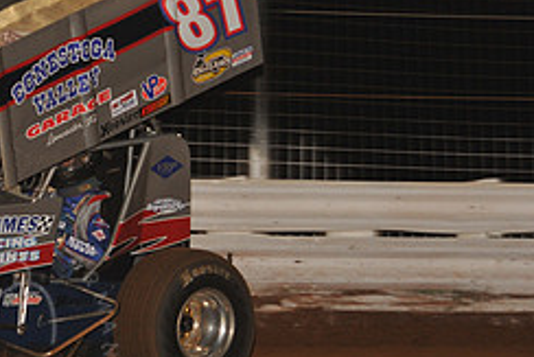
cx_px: -15
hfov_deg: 6.0
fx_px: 5105
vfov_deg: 4.0
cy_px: 145
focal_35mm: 344
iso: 1250
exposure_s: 1/320
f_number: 6.3
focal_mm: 145
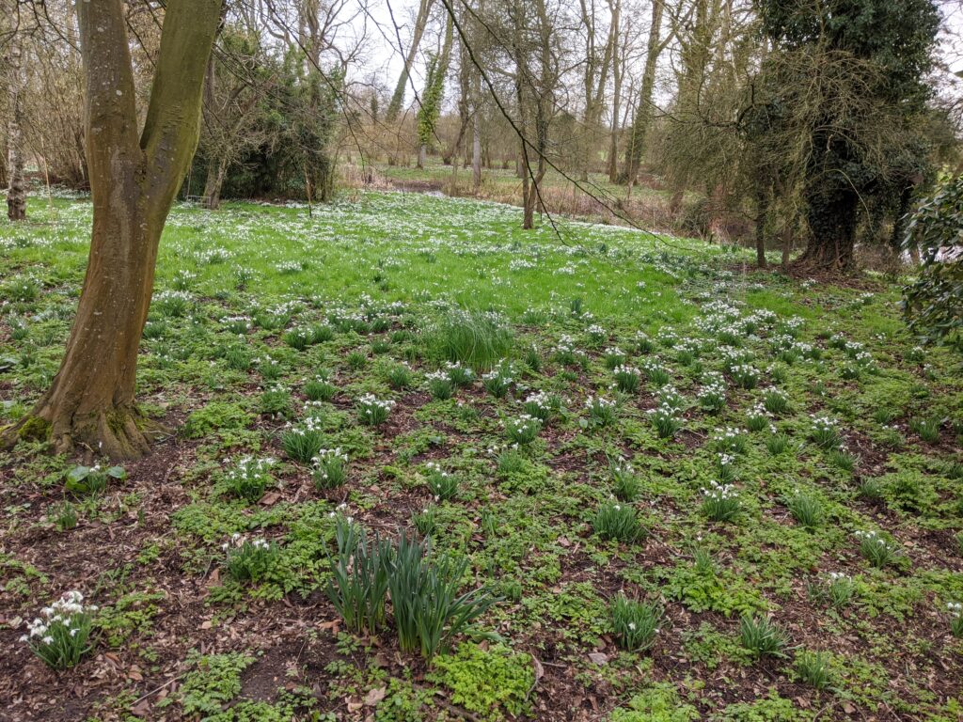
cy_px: 361
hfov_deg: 65.3
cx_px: 482
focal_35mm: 27
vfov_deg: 51.4
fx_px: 751
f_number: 1.8
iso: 49
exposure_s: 1/398
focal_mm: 4.44
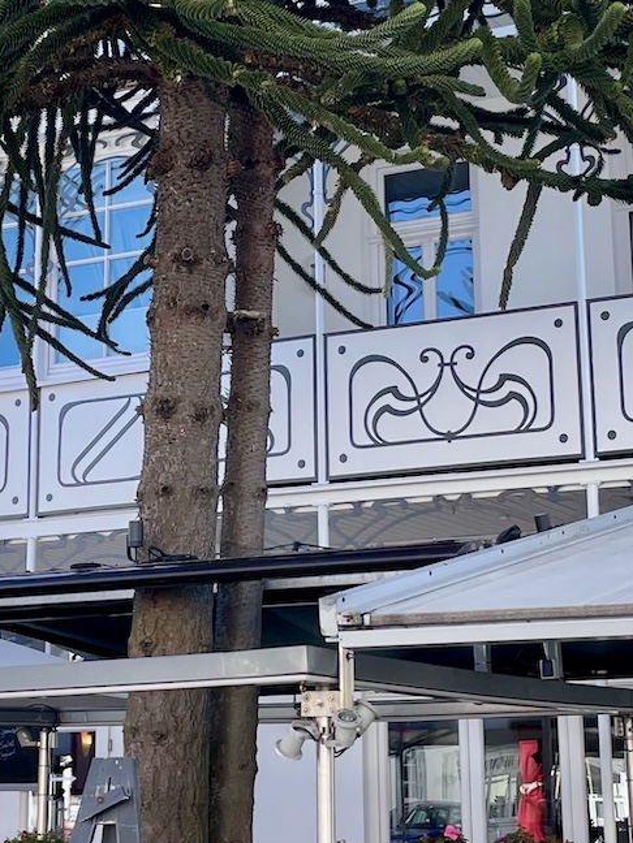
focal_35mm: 77
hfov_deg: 19.1
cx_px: 260
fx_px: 1877
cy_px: 327
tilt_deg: +15.5
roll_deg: +0.6
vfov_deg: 25.3
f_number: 1.6
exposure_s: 1/888
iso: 32
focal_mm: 4.2
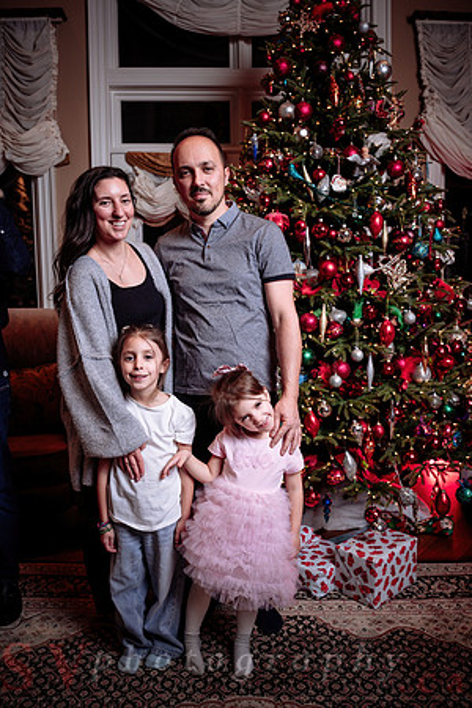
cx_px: 236
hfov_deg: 46.4
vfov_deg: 65.5
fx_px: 551
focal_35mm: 28
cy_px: 354
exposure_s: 1/200
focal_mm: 28
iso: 500
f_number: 4.5
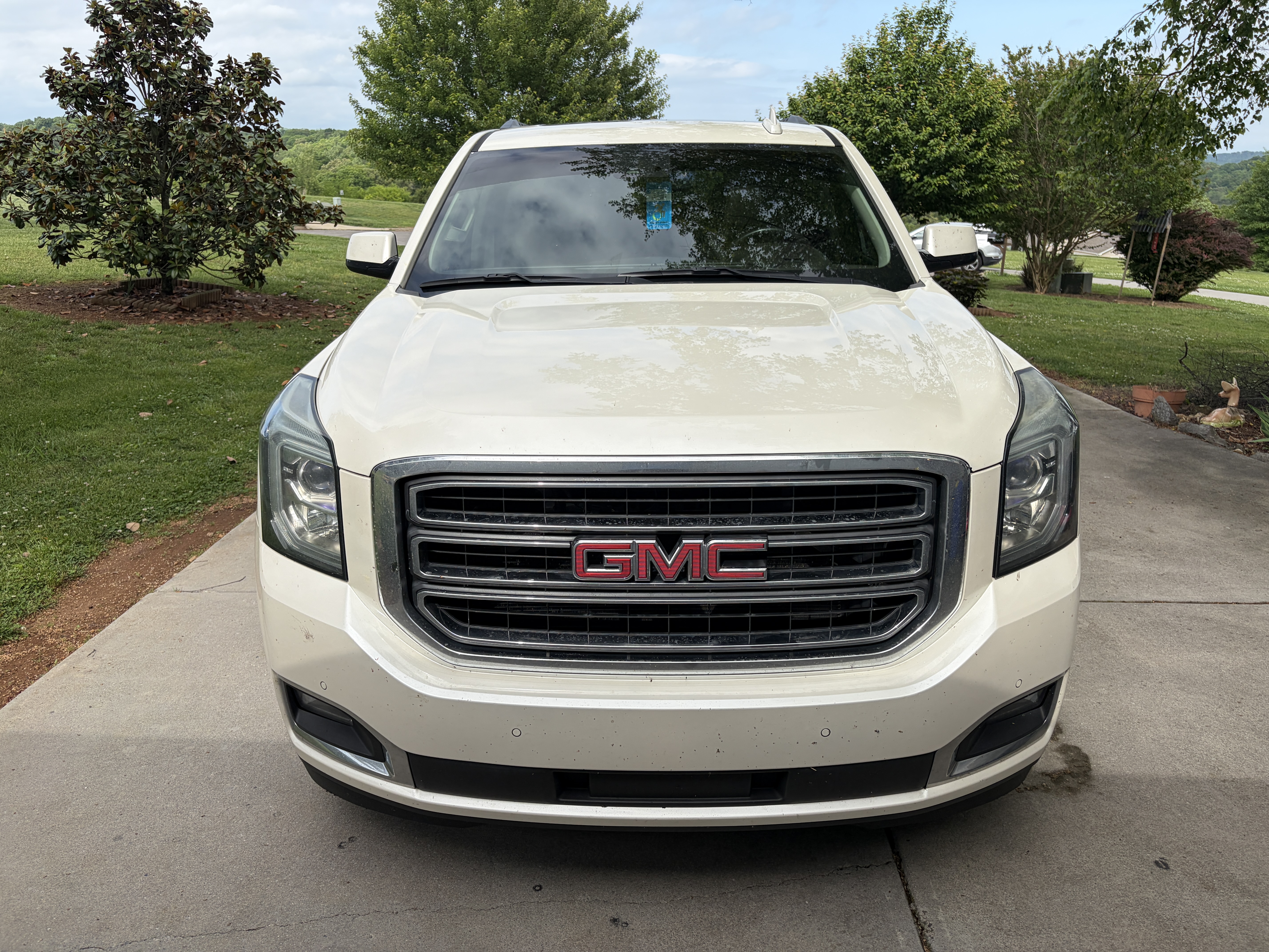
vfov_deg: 53.1
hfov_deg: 67.3
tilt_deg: -16.9
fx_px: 953
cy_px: 476
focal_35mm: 26
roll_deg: +0.6
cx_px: 634
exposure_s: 1/2451
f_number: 1.6
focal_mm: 5.96
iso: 50
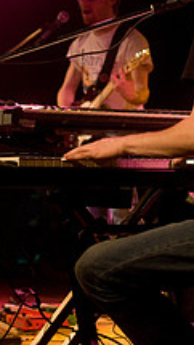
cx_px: 118
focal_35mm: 115
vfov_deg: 18.5
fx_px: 1052
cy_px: 108
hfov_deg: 10.5
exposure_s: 1/80
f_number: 2.8
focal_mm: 35
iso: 1250
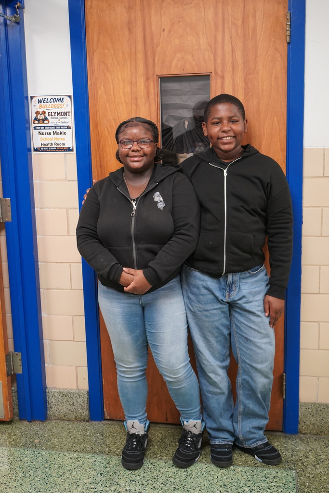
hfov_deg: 33.4
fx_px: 548
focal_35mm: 40
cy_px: 246
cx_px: 164
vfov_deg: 48.5
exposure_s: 1/160
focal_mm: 40
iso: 3200
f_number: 4
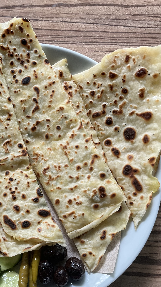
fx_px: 326
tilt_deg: -83.1
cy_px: 187
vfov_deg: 46.8
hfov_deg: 27.2
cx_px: 32
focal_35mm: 43
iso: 125
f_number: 1.6
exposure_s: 1/100
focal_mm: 5.1
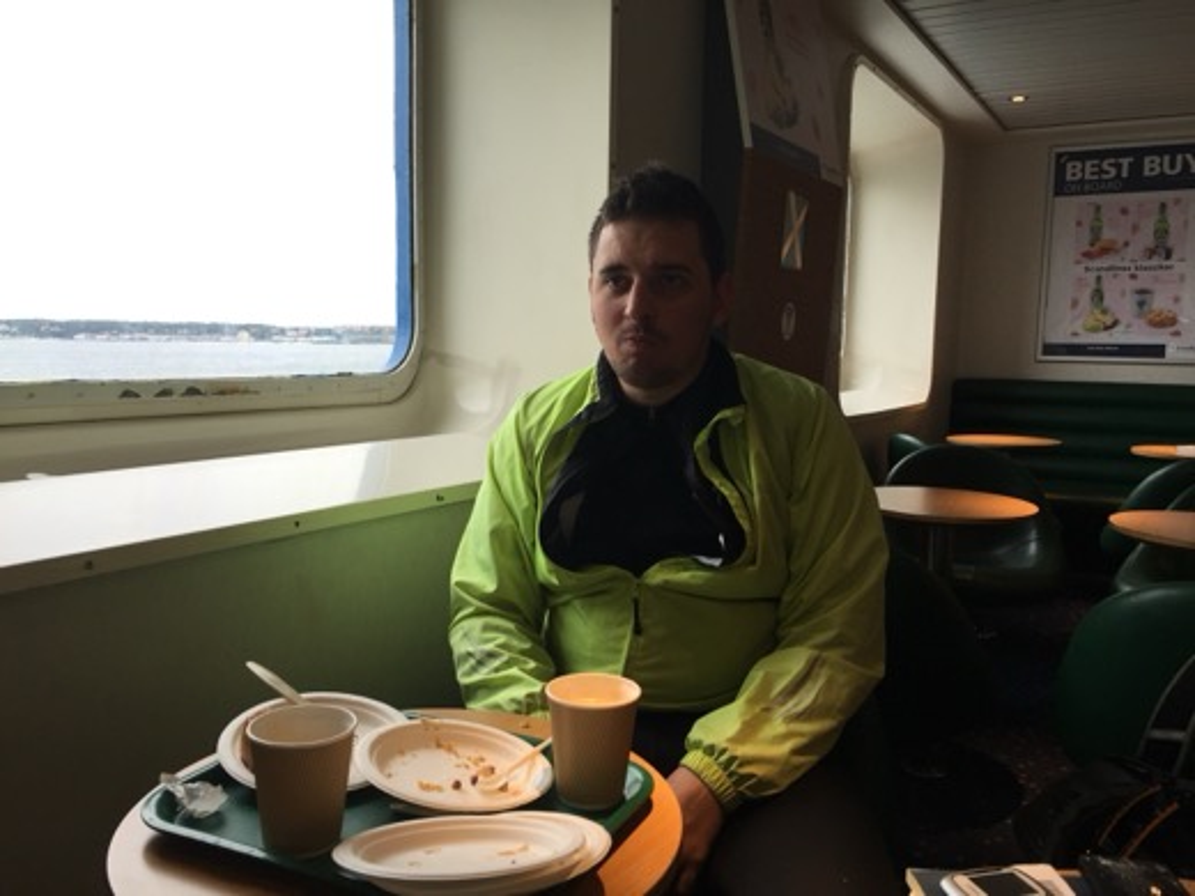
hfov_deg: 61.7
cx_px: 598
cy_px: 448
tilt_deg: -5.0
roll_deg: -0.9
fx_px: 1001
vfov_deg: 48.2
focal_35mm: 29
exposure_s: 1/120
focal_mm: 4.15
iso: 40
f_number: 2.2
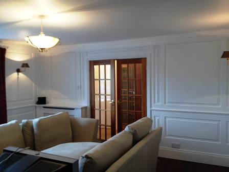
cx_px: 114
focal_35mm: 35
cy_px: 86
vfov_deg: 40.7
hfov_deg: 52.6
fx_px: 232
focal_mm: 4.28
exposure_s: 1/20
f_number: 2.4
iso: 64
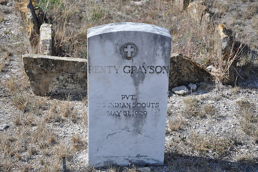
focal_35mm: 72
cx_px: 129
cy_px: 86
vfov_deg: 18.9
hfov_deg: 28.1
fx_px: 515
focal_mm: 48
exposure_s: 1/200
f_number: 7.1
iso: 200
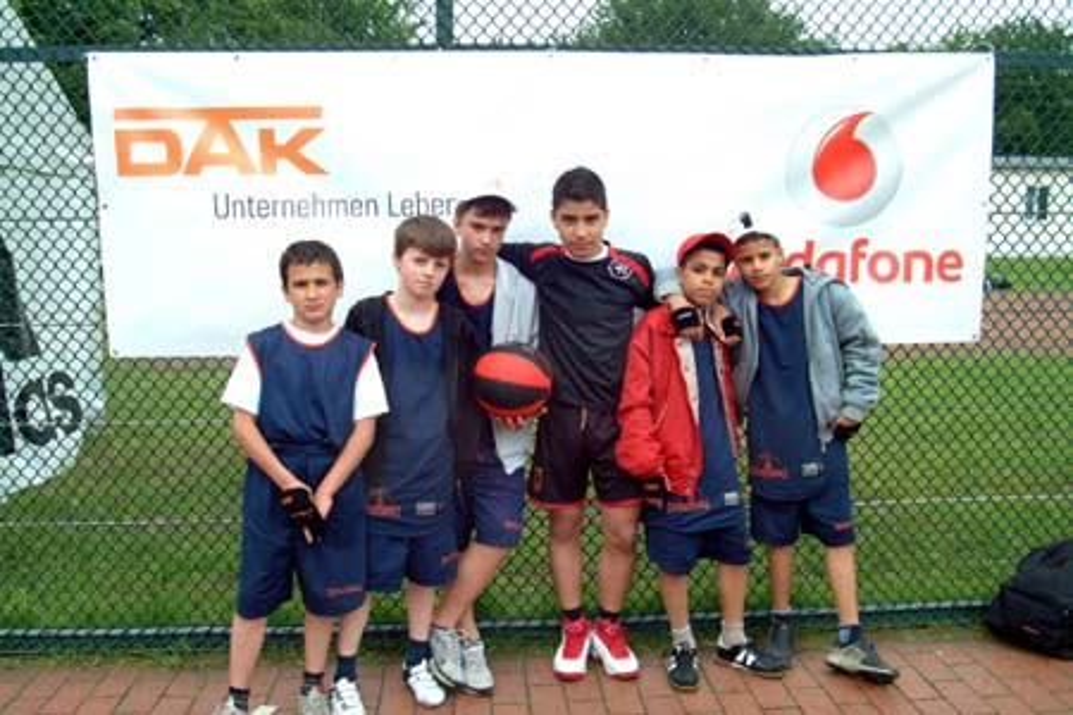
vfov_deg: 41.7
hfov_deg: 59.5
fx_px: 939
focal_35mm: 32
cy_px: 358
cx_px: 536
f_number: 8
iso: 400
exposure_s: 1/250
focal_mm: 21
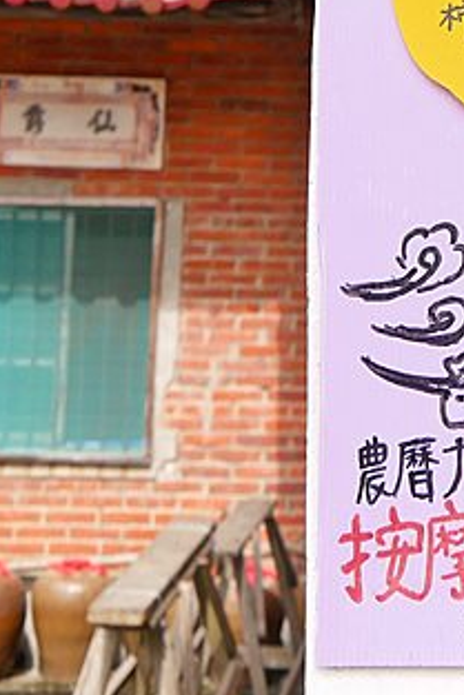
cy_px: -48
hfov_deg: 14.4
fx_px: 1796
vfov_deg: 20.9
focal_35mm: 93
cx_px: 520
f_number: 4.5
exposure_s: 1/800
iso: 200
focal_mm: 14
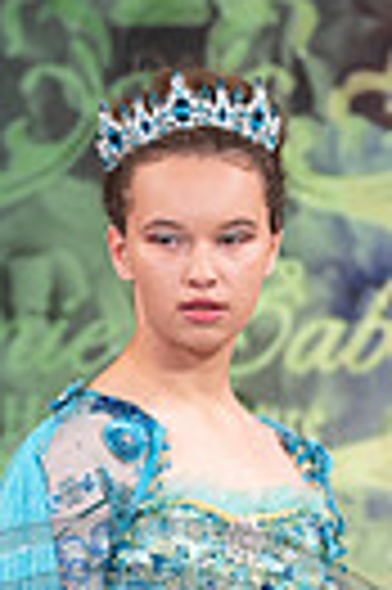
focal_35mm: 315
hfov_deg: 4.4
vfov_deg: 6.4
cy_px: 968
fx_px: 5158
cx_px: 128
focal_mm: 92
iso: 2000
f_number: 5.6
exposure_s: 1/400
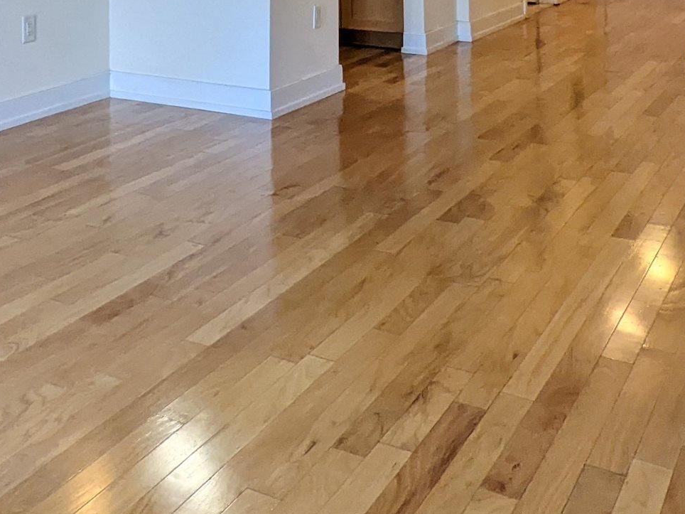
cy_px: -143
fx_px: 1009
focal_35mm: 51
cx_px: 202
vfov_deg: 25.0
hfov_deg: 36.9
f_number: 2.2
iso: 379
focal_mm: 2.22
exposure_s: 1/90.1
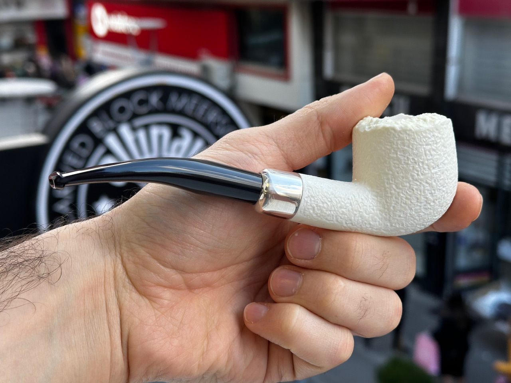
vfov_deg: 30.3
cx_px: 256
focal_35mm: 48
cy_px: 192
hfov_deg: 39.7
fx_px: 709
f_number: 1.78
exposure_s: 1/226
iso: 50
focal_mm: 6.86
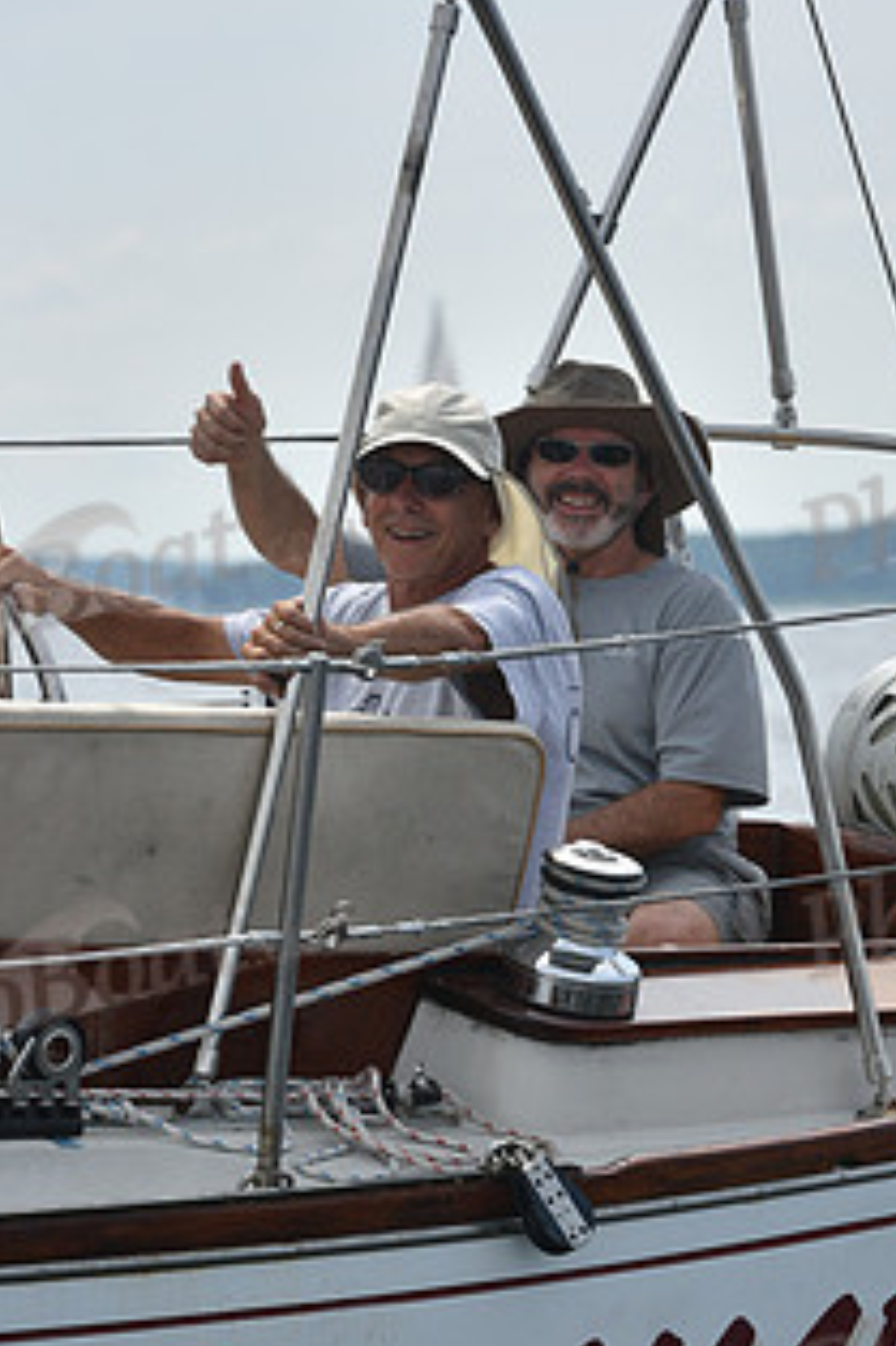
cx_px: 581
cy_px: 1153
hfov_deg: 4.5
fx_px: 11398
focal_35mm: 305
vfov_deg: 6.7
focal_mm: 165
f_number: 9
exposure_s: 1/1250
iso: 320
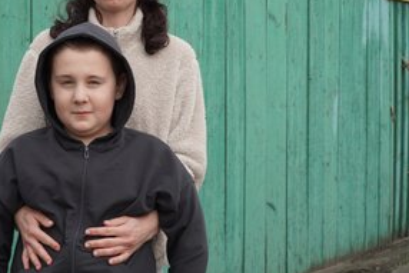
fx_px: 644
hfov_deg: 34.8
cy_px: 91
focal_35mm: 57
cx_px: 124
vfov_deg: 23.8
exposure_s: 1/160
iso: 160
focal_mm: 27
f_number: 5.6
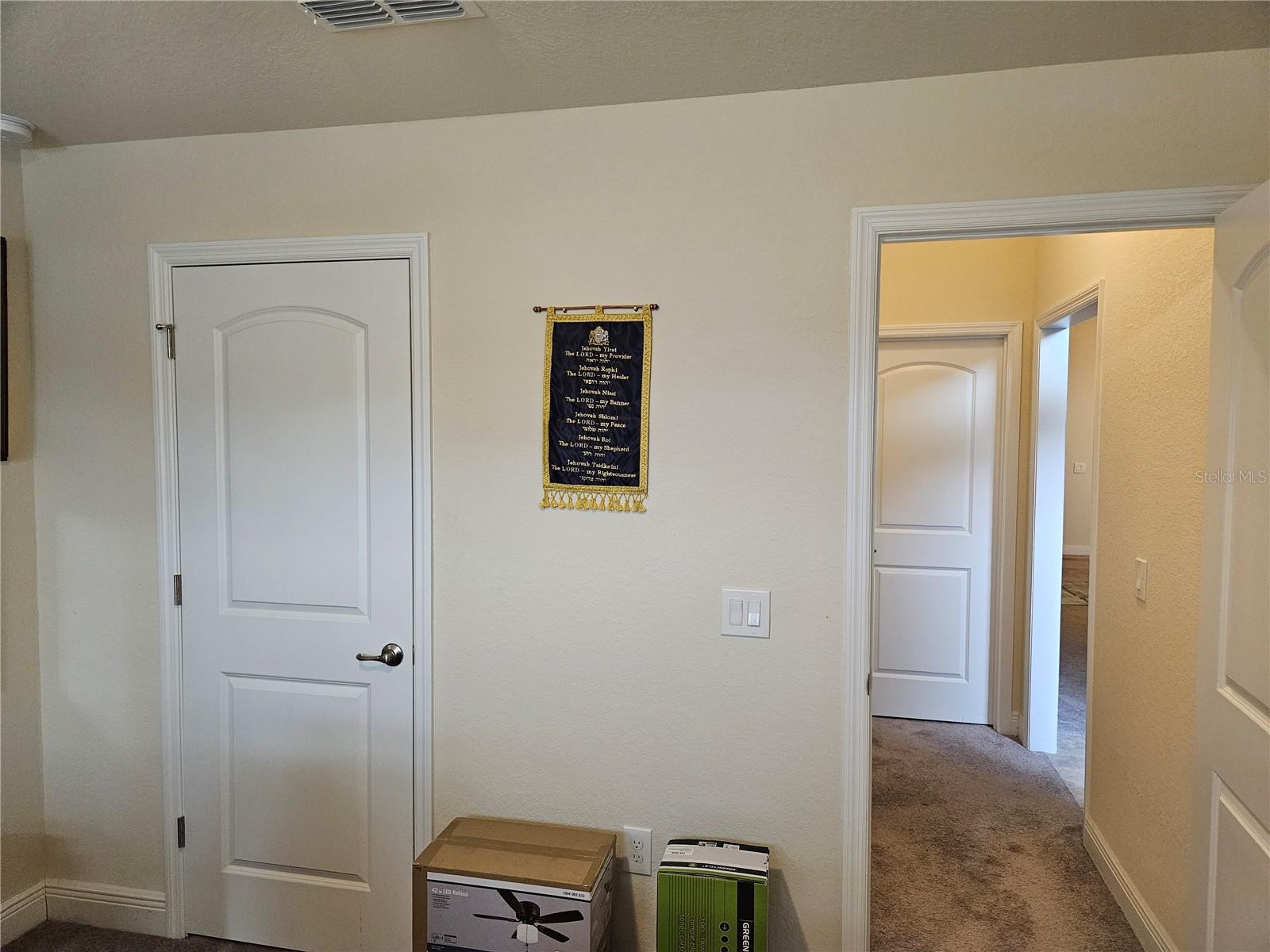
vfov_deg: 58.9
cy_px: 476
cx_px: 635
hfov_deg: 73.9
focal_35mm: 23
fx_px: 844
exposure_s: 1/120
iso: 500
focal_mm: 5.4
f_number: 1.8
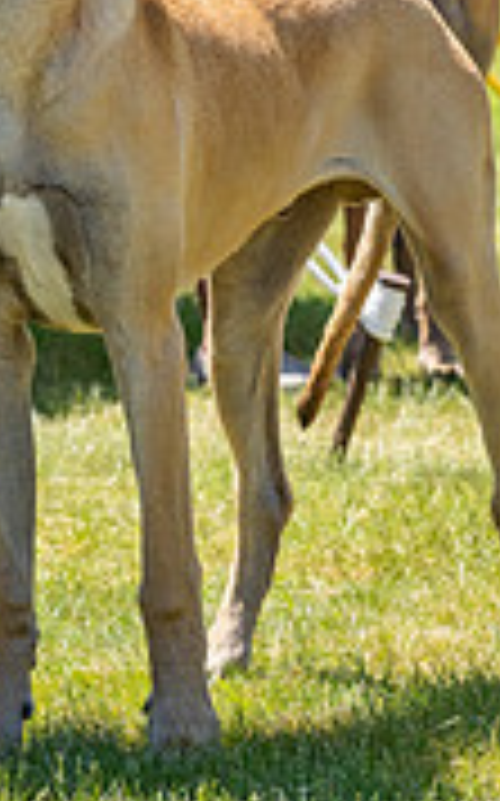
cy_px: -76
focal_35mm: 342
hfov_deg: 3.8
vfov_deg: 6.1
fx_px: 7469
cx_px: 27
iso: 800
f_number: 6.3
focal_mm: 133
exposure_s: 1/2500
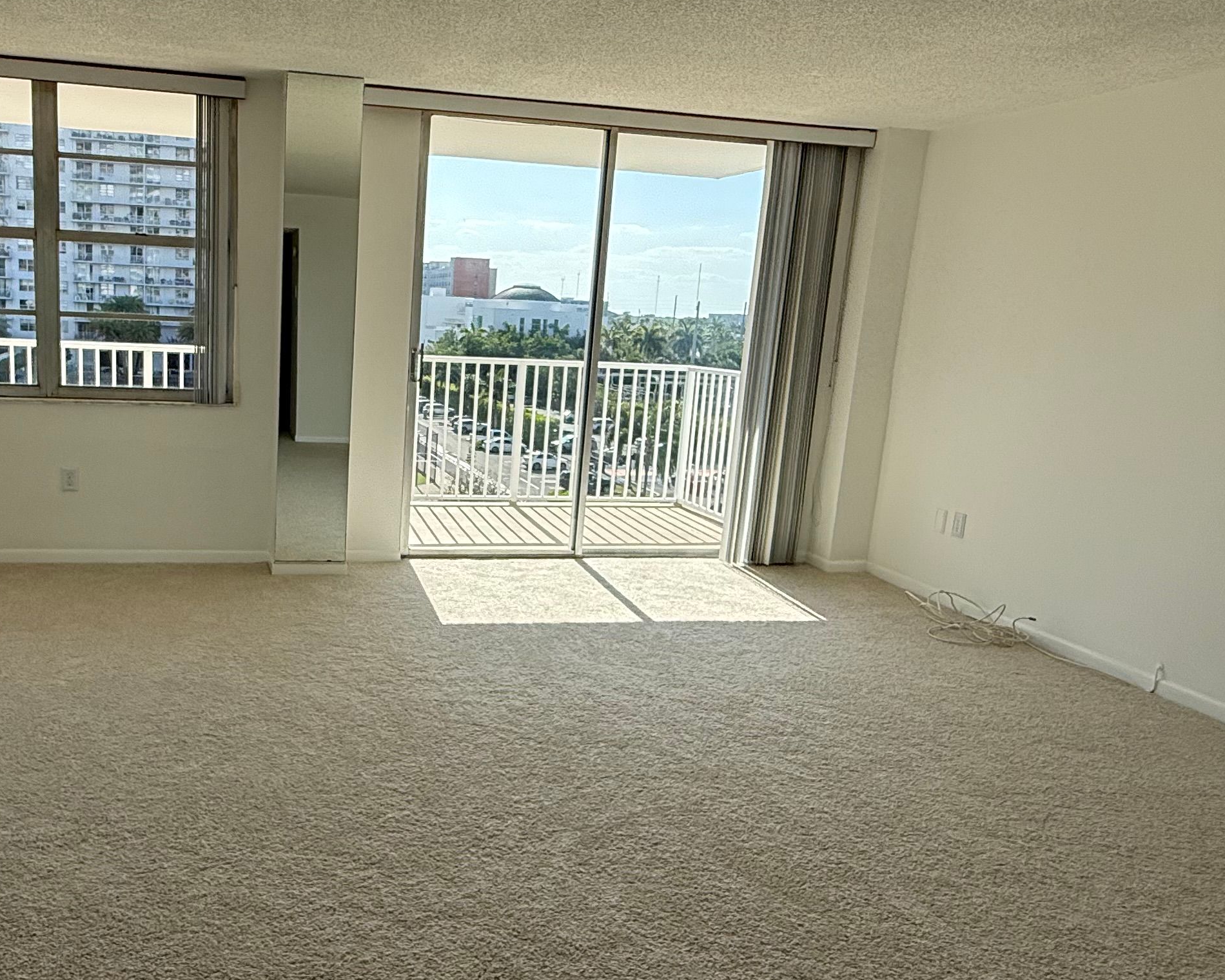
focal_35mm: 29
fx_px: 1051
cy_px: 523
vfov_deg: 49.9
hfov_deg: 58.9
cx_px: 394
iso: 64
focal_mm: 2.22
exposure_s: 1/1961
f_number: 2.2
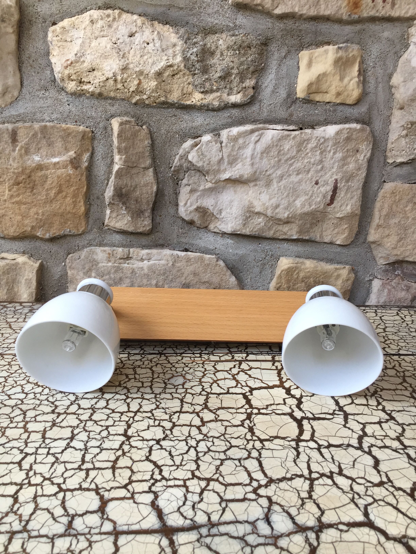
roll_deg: -1.1
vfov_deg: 61.7
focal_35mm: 29
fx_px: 465
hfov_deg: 48.2
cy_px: 277
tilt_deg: -15.8
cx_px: 208
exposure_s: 1/100
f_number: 2.2
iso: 50
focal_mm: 4.15
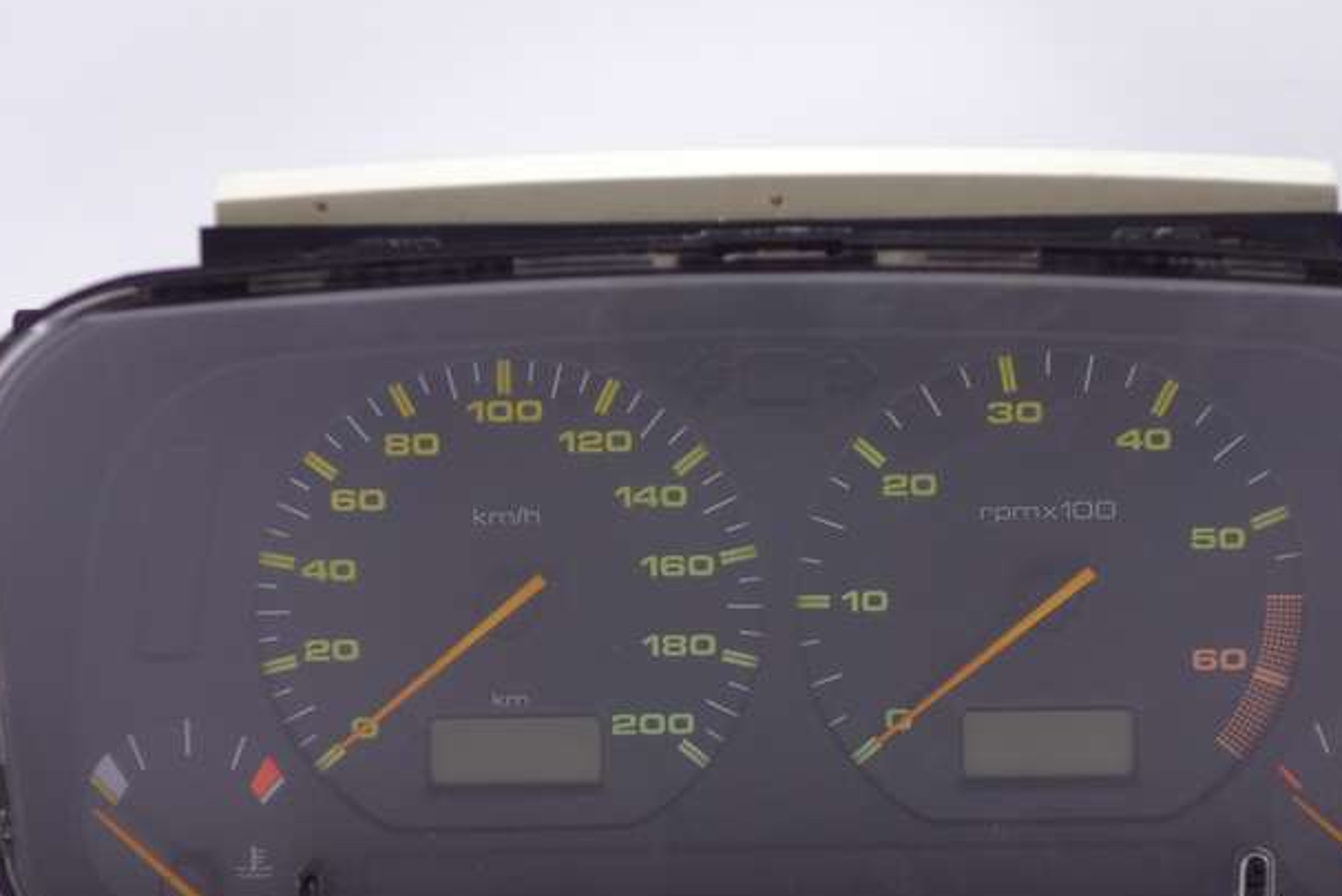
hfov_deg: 27.7
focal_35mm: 73
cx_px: 776
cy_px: 596
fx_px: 2722
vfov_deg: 18.6
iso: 200
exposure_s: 1/60
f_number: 3.5
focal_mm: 19.98
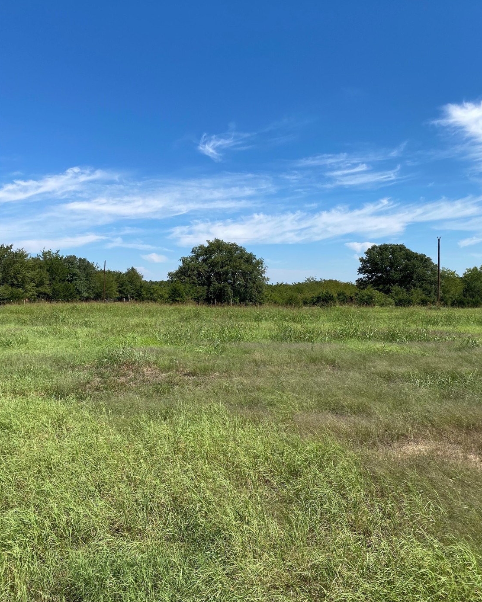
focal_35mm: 28
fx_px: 499
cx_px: 248
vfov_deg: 62.2
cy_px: 295
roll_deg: -1.3
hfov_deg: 51.5
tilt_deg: -0.9
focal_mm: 4.25
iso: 32
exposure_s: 1/3205
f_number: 1.8
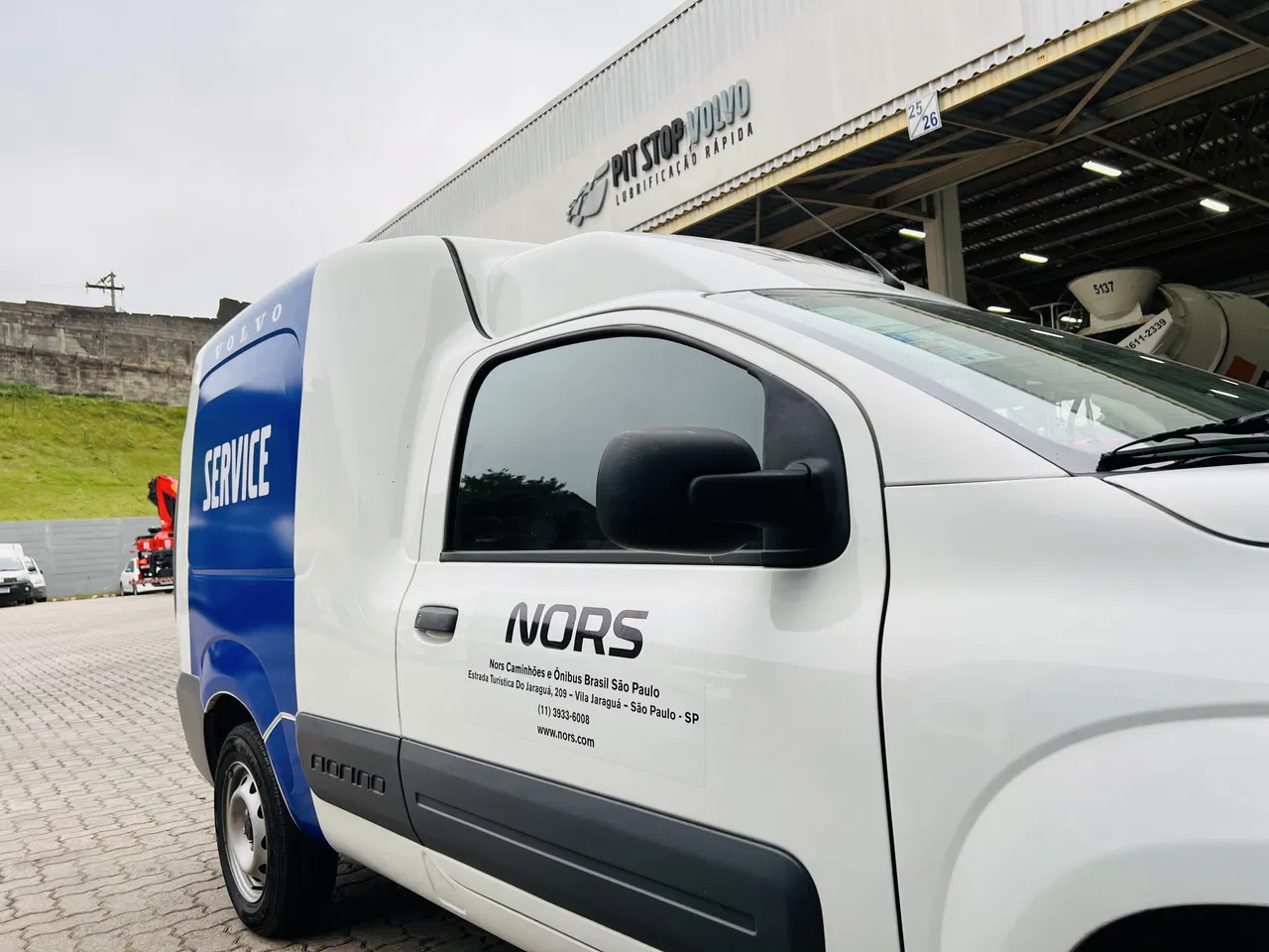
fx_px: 953
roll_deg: +3.6
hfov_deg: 67.3
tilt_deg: +2.9
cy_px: 476
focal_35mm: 26
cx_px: 634
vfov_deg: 53.1
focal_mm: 5.7
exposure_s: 1/121
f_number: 1.5
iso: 64
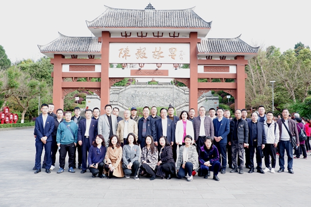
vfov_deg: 43.6
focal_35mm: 30
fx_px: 259
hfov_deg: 61.9
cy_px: 104
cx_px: 156
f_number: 5
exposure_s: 1/140
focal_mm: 20.1
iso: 200
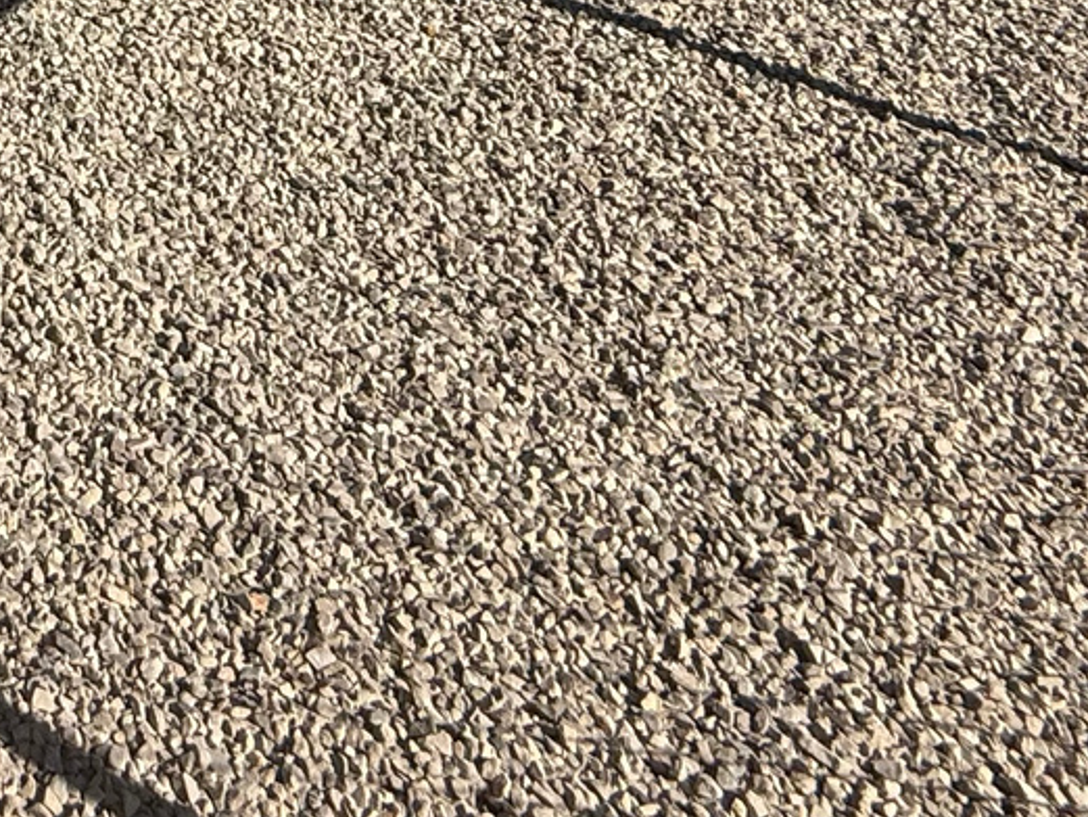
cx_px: -315
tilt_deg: -11.6
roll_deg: +3.8
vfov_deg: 19.9
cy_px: -631
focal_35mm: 55
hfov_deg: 28.7
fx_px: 1729
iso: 50
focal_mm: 2.22
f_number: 2.2
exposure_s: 1/3663
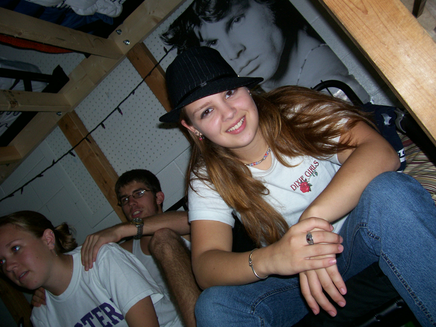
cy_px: 164
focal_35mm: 34
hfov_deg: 54.0
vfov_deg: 41.8
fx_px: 428
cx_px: 218
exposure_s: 1/64
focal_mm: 5.6
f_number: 2.7
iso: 80
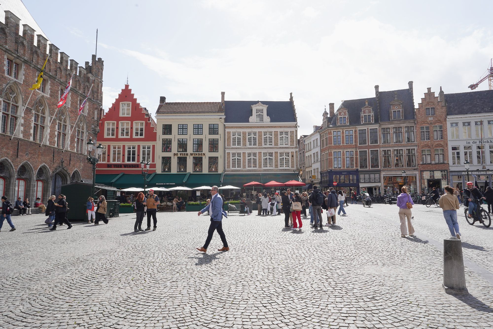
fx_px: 329
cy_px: 164
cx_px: 246
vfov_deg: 53.1
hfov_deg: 73.7
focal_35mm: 24
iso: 100
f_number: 16
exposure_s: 1/100
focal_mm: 24
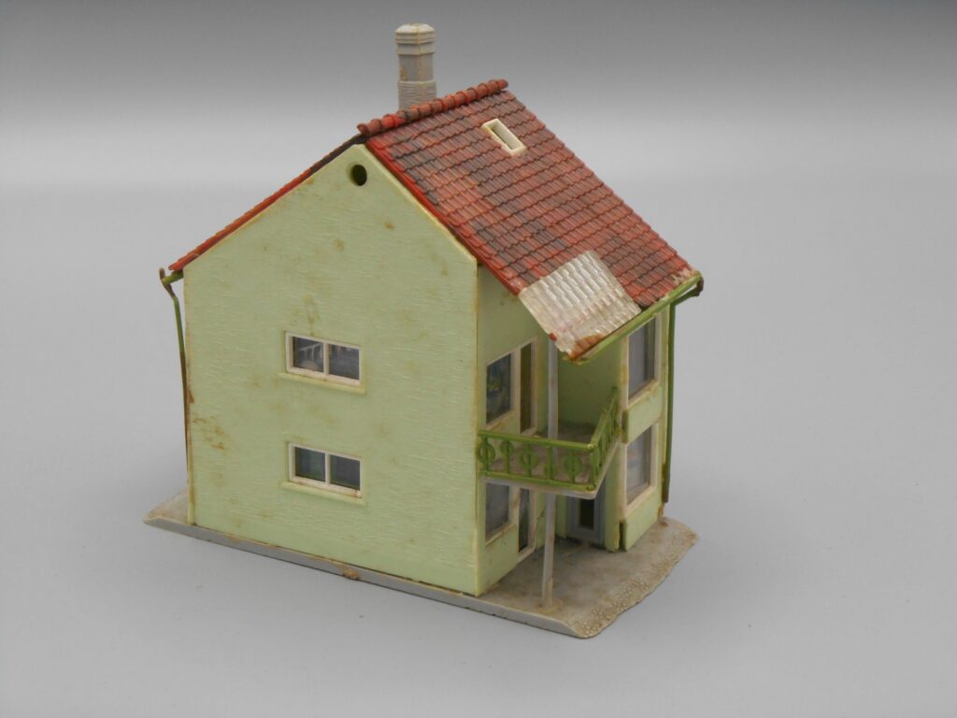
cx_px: 478
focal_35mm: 70
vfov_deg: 21.0
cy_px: 359
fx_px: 1935
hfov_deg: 27.8
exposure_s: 1/250
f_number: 4.5
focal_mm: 12.5
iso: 280
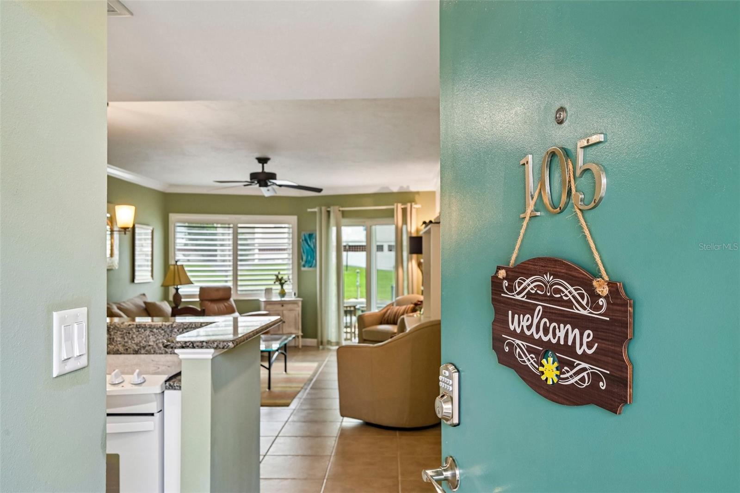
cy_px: 246
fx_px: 616
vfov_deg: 43.6
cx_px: 370
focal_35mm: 30
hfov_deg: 61.9
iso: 400
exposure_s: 1/50
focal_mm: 30
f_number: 8
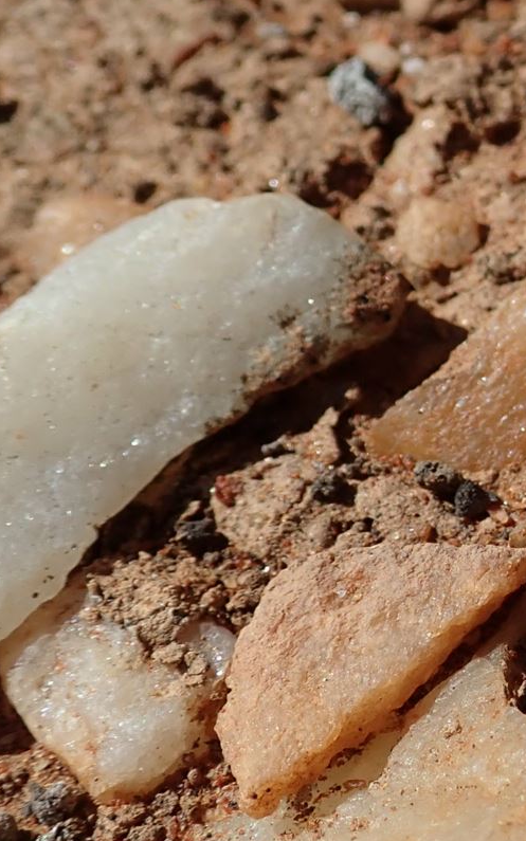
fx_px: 1835
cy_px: 358
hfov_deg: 14.2
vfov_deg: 25.8
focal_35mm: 80
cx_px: 985
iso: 100
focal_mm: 5.5
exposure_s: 1/250
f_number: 9
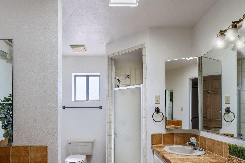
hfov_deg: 71.4
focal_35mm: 25
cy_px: 108
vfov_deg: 50.4
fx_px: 170
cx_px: 114
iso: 200
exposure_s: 1/125
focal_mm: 16
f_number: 7.1
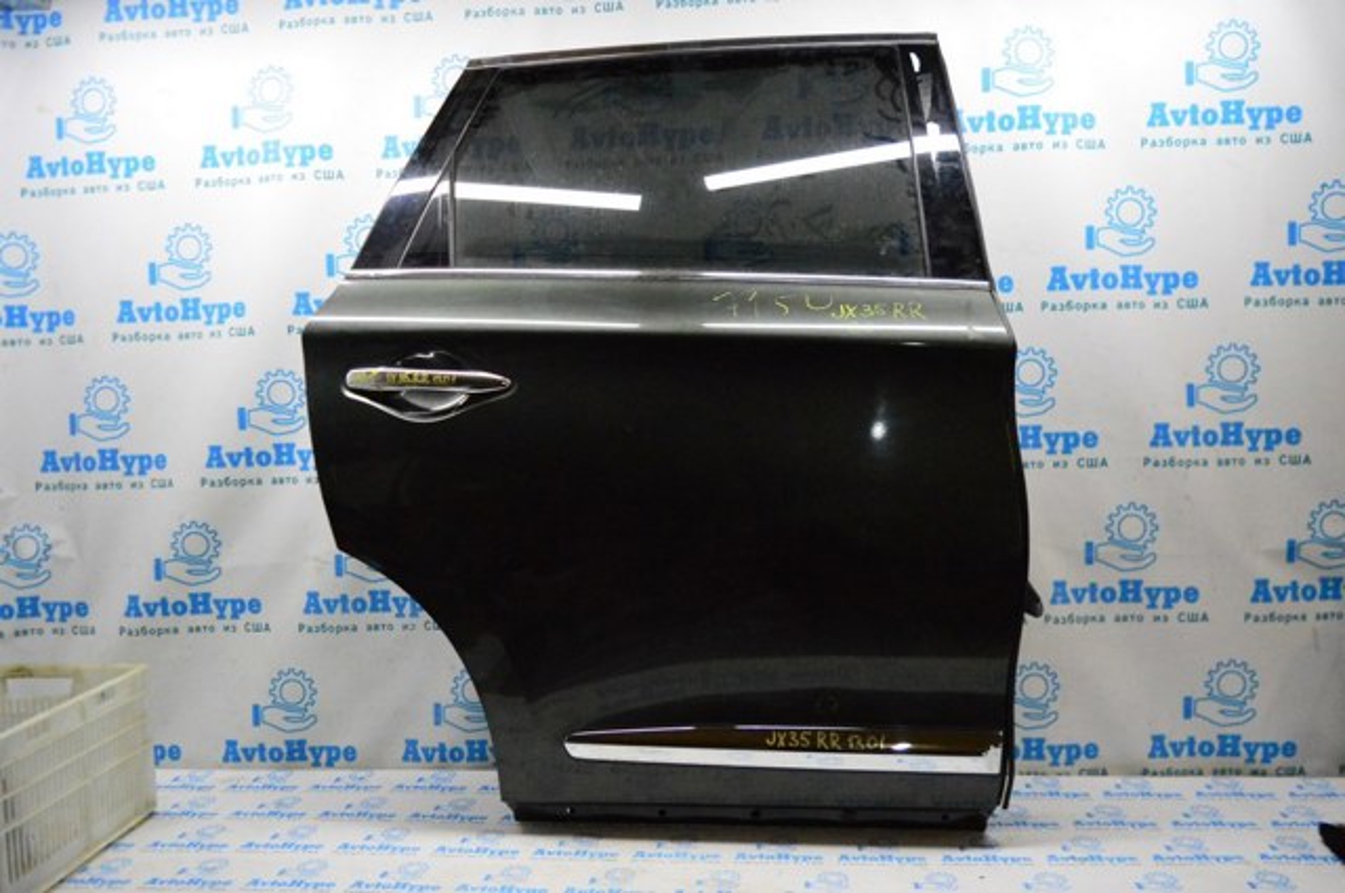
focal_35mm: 30
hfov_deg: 62.0
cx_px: 672
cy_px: 446
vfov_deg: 43.5
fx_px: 1119
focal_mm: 20
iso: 6400
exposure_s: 1/800
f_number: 3.5
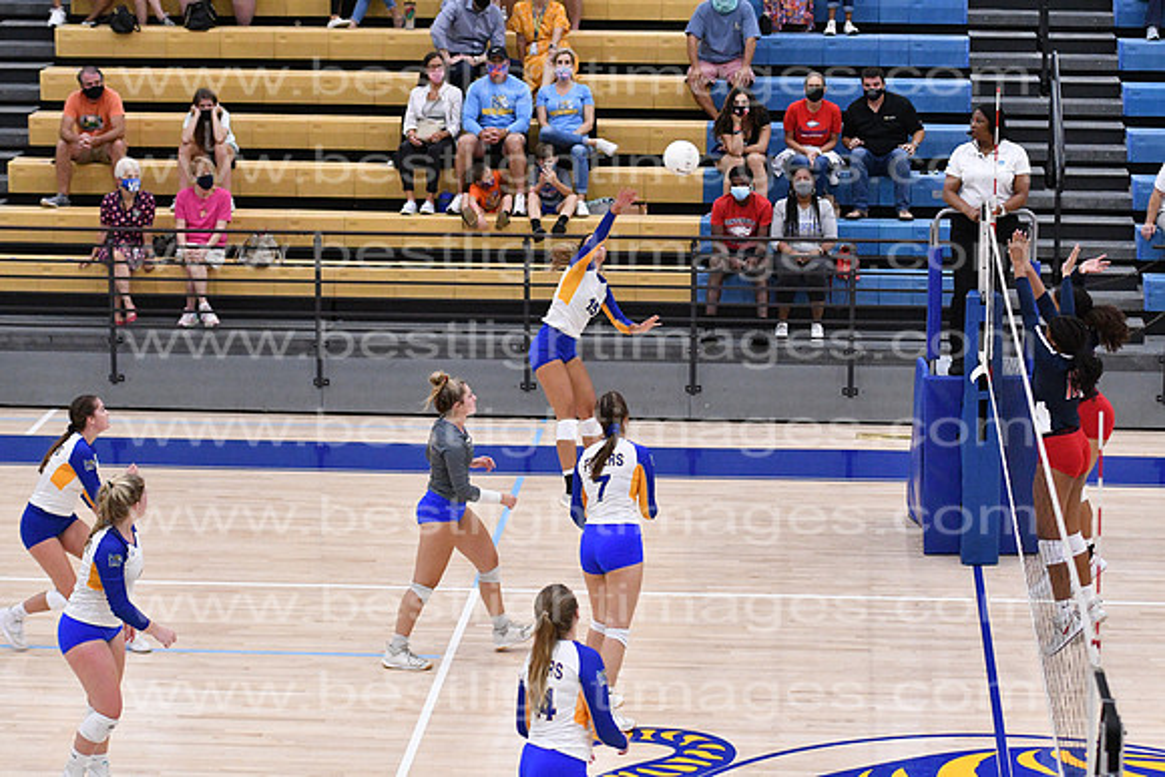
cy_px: 388
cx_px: 582
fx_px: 3399
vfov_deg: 13.0
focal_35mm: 105
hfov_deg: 19.5
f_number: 3.2
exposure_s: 1/1000
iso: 6400
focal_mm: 70
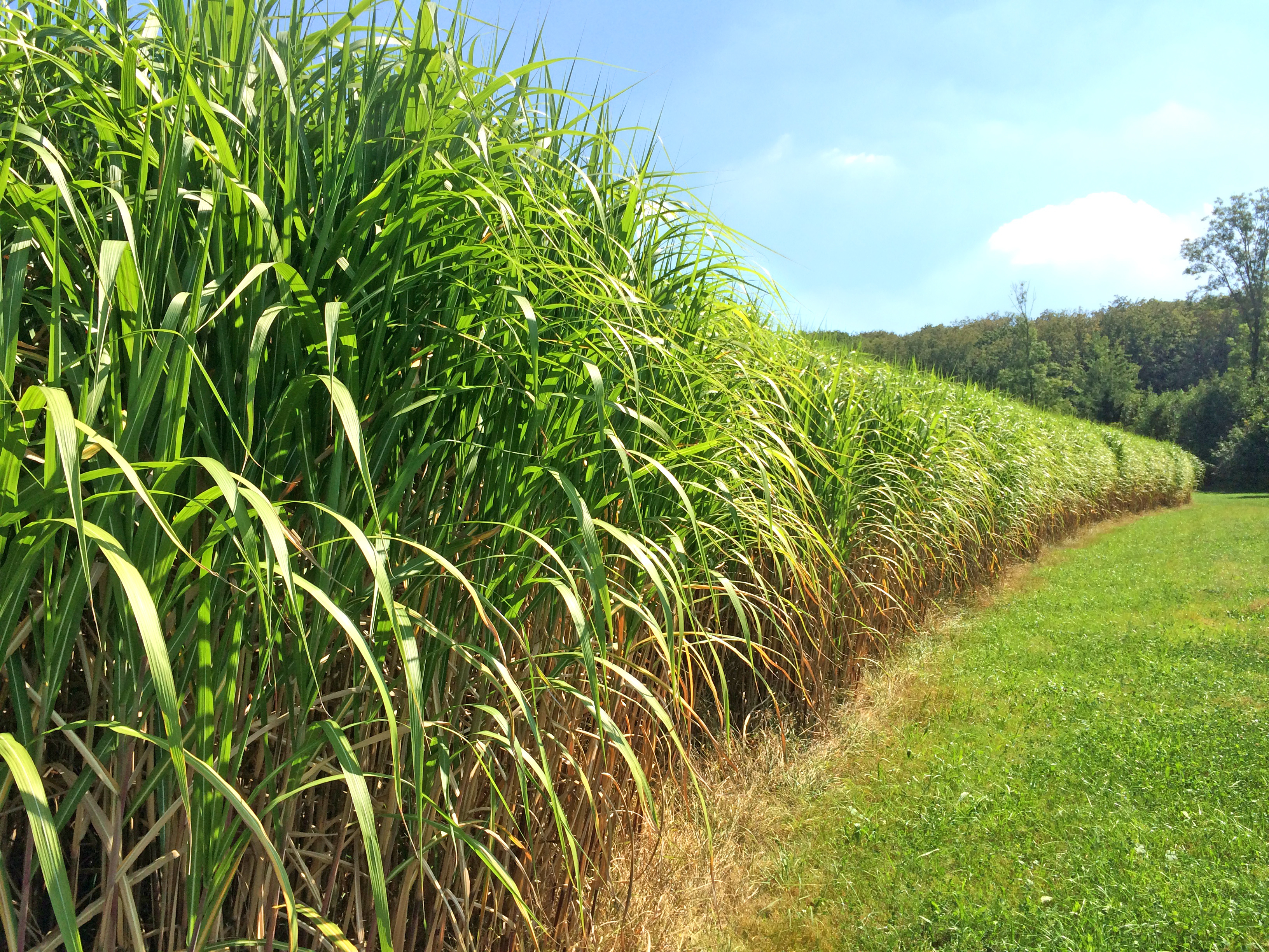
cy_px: 476
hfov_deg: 61.7
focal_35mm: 29
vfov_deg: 48.2
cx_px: 634
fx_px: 1063
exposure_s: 1/1466
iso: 32
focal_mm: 4.2
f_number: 2.2
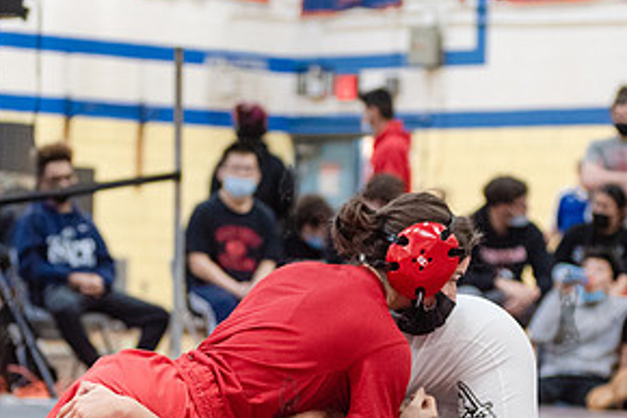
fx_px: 2785
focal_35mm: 160
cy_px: 410
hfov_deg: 12.8
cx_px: 288
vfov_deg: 8.5
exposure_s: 1/320
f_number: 3.5
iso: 4000
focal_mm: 80
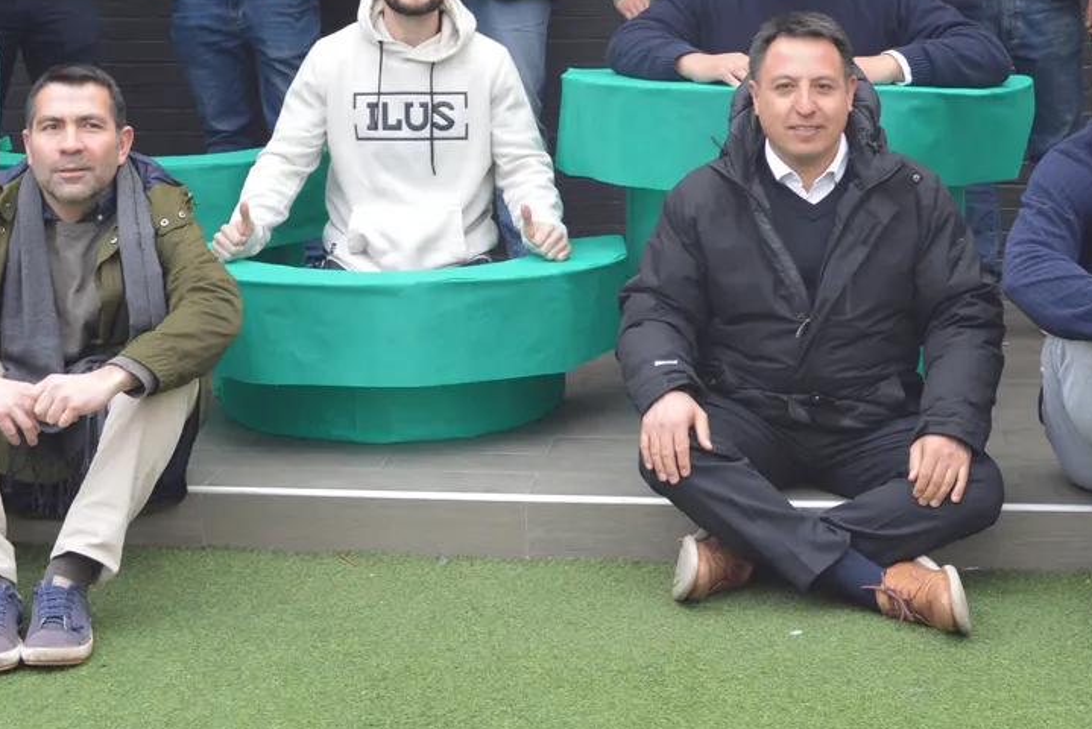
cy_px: 44
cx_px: 562
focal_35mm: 71
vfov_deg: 18.8
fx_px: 2154
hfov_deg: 28.4
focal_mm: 24
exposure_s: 1/100
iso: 400
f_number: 5
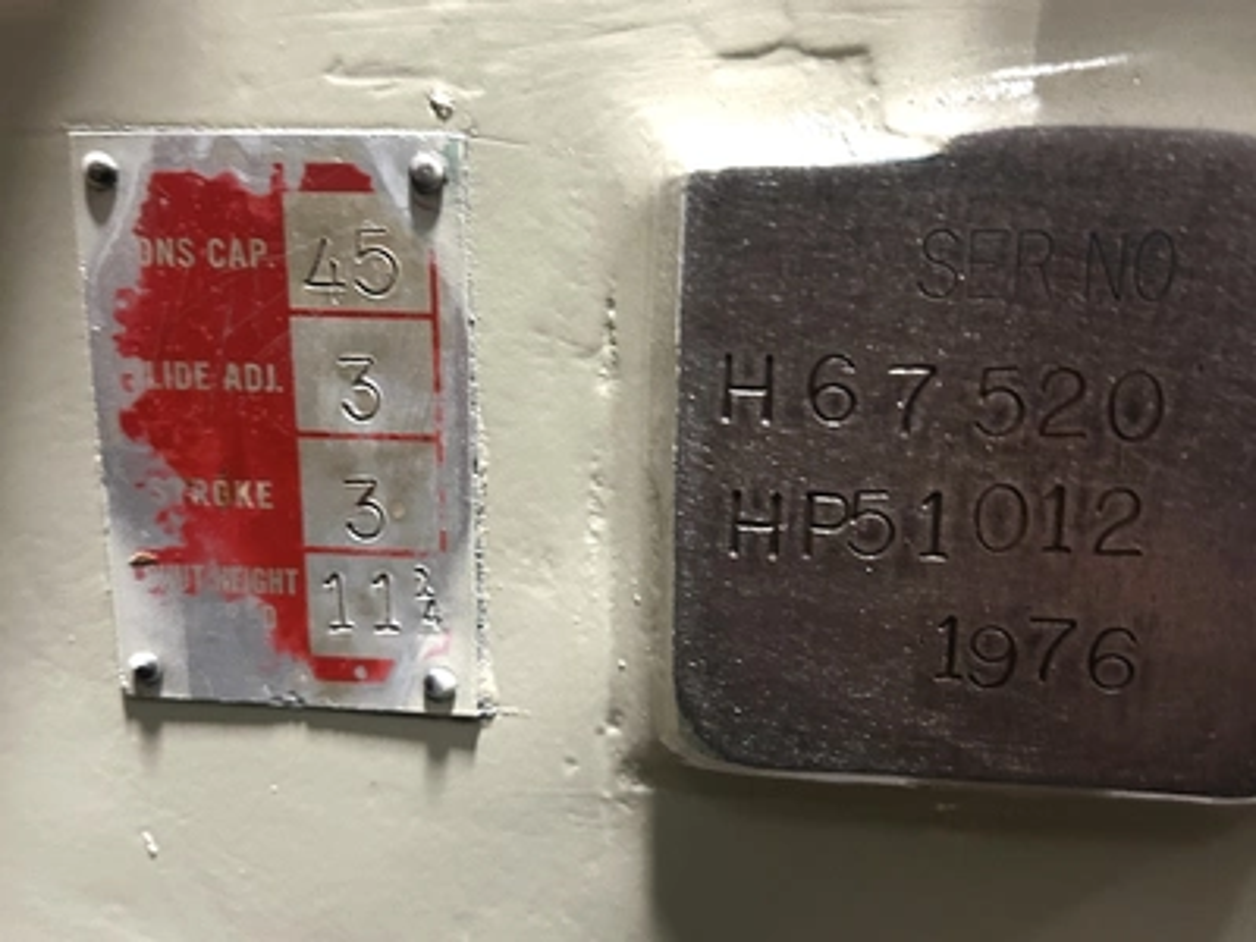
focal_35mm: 26
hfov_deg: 67.3
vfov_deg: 53.1
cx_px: 628
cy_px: 471
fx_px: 943
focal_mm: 5.7
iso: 500
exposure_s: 1/30
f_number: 1.5
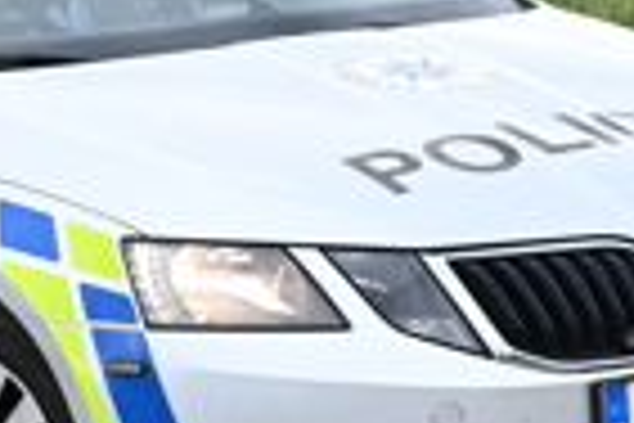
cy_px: 234
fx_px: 4050
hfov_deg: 8.9
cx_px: 175
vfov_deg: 6.0
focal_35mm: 230
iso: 1250
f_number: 5.6
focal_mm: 47
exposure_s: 1/800
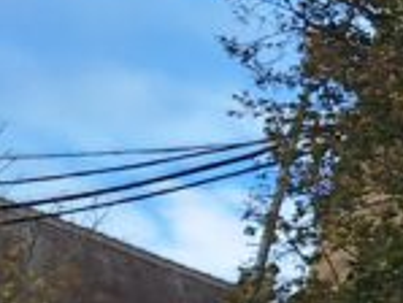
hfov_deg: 8.9
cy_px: 46
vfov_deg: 9.4
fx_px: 1841
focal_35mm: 158
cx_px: 1379
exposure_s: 1/1431
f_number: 1.8
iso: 40
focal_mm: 5.54
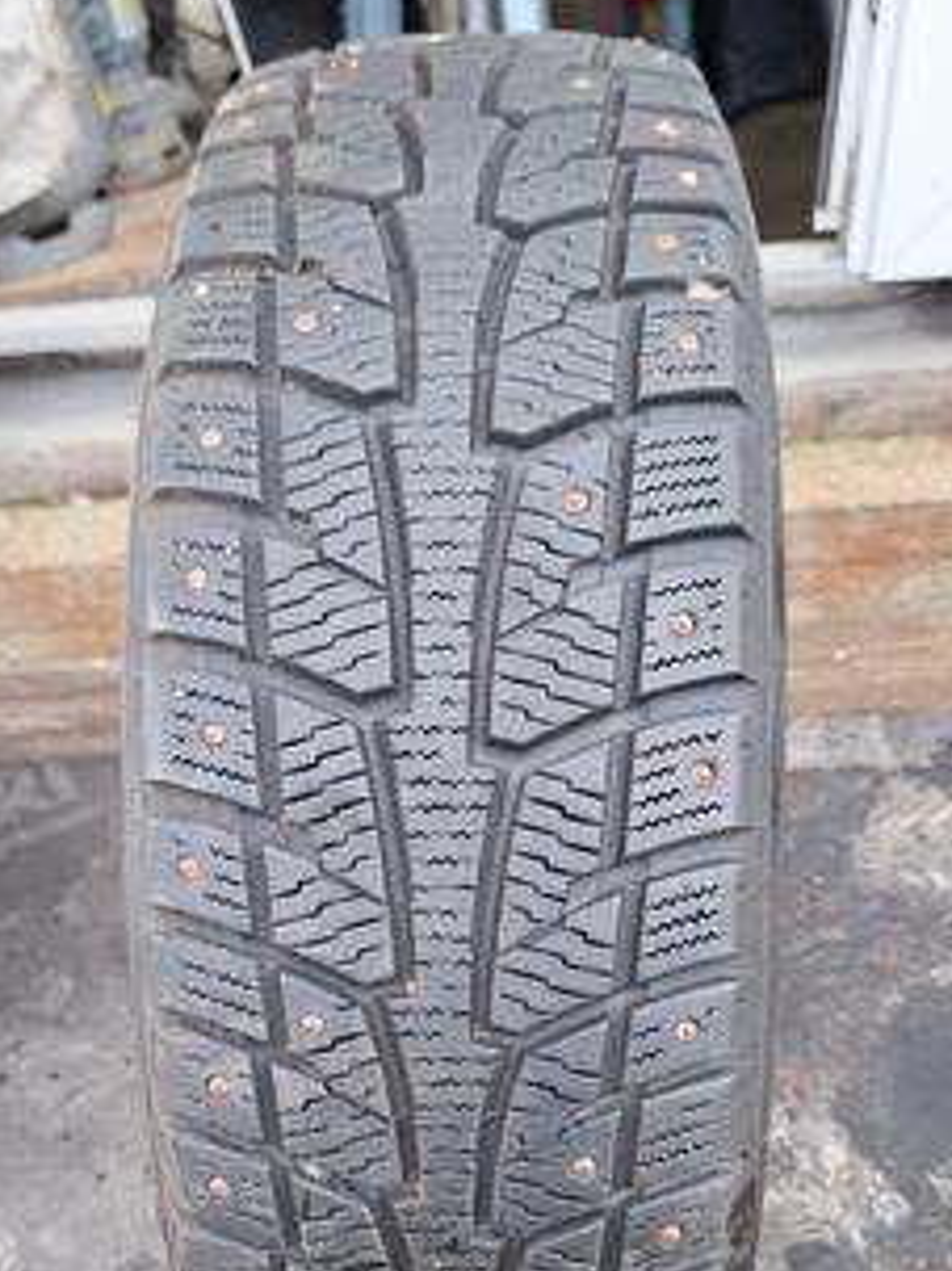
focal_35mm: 38
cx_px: 476
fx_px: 1394
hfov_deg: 37.7
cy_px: 948
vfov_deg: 47.2
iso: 40
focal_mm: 5.54
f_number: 1.8
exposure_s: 1/126
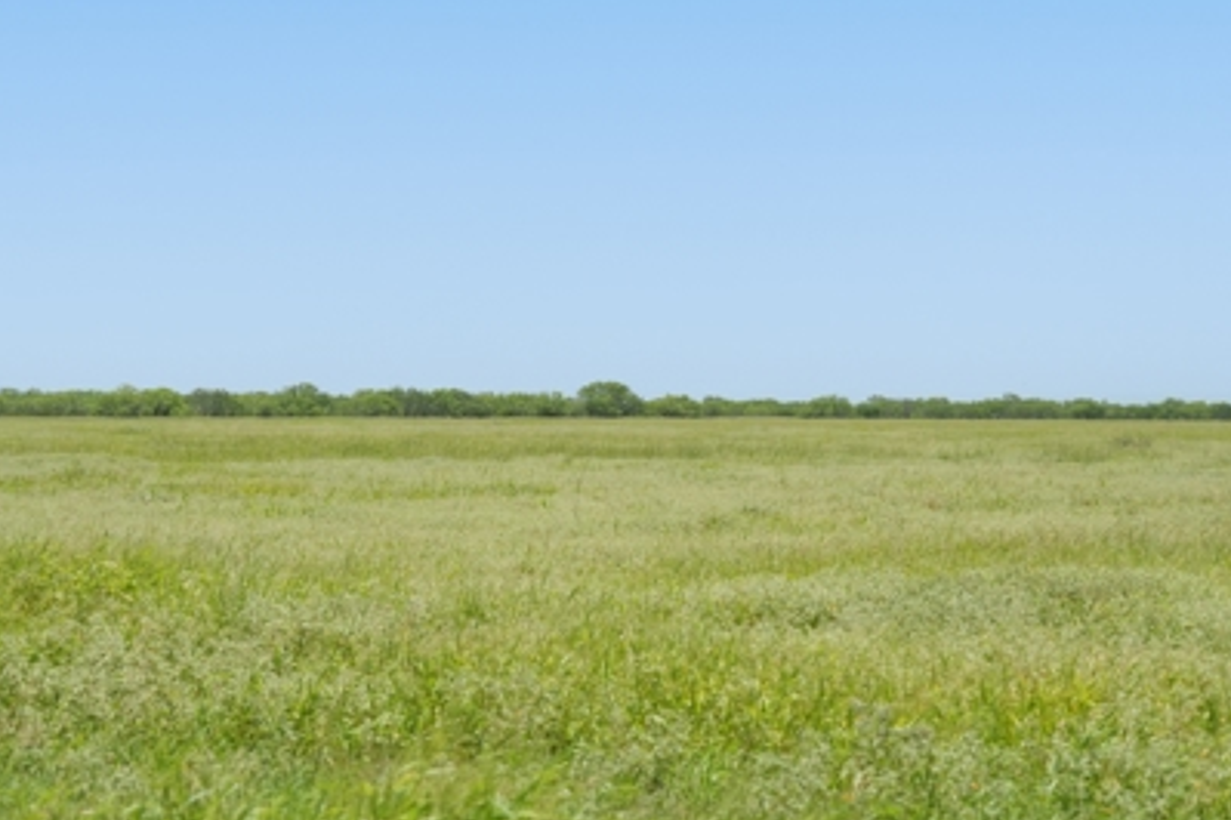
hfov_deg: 25.7
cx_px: 636
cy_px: 388
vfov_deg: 17.3
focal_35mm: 79
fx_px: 2701
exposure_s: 1/2500
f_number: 6.3
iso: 640
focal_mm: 70
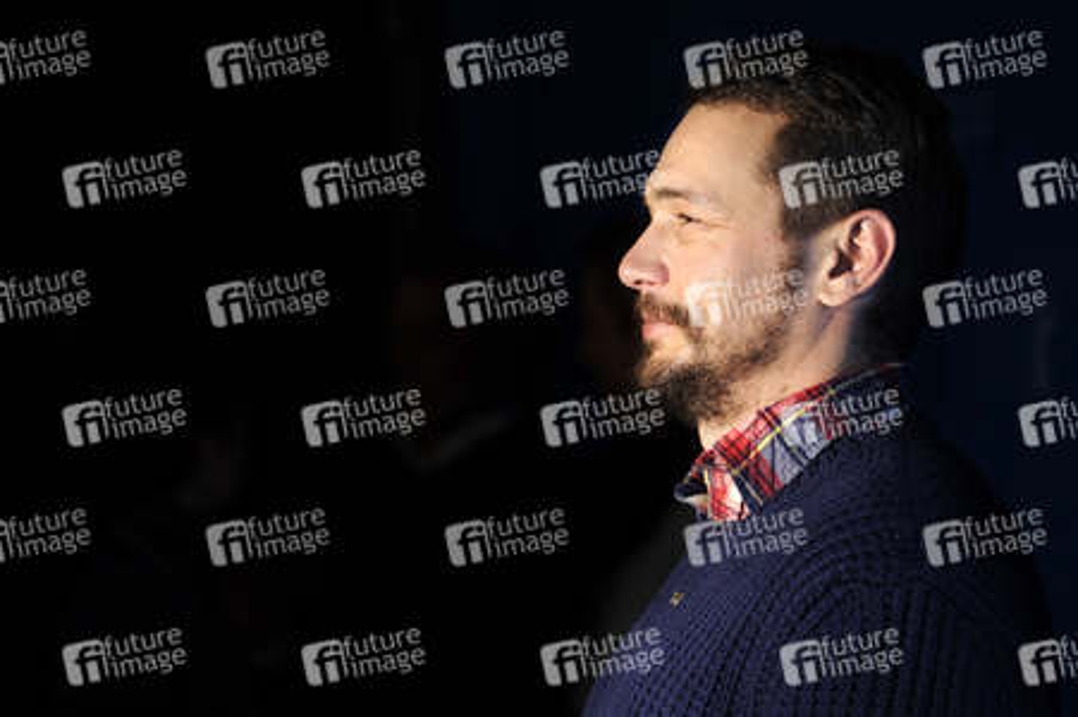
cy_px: 358
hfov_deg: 10.3
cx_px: 539
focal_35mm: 200
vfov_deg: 6.9
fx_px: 5984
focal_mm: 200
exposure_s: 1/160
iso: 200
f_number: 6.3
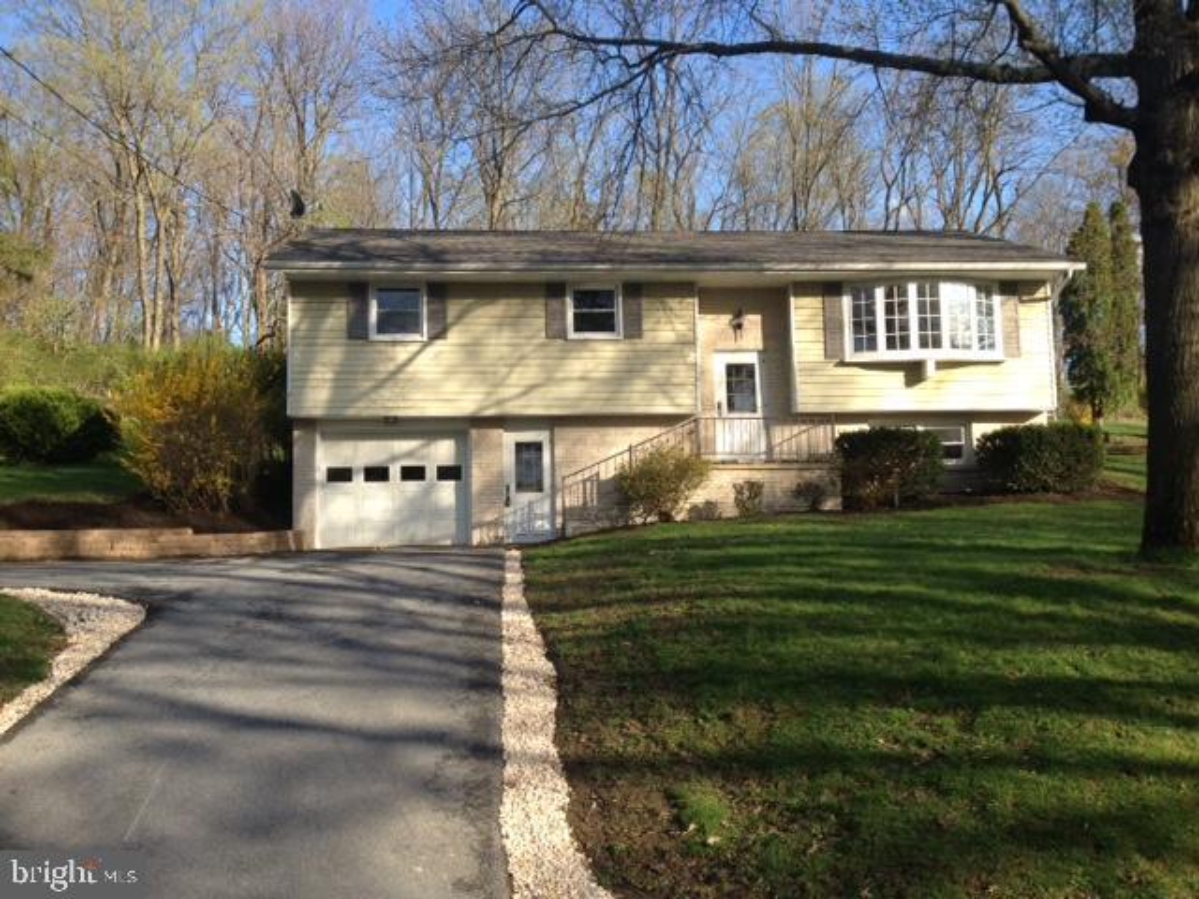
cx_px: 600
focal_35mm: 35
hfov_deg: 52.6
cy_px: 450
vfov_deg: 40.7
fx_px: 1212
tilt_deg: +4.8
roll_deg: +0.5
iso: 50
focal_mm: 4.28
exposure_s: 1/606
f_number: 2.4
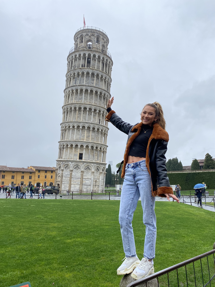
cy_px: 144
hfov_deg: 53.1
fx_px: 215
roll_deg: +0.7
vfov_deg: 67.3
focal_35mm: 26
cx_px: 108
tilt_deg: +10.5
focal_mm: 4.25
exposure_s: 1/773
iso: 32
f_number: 1.8
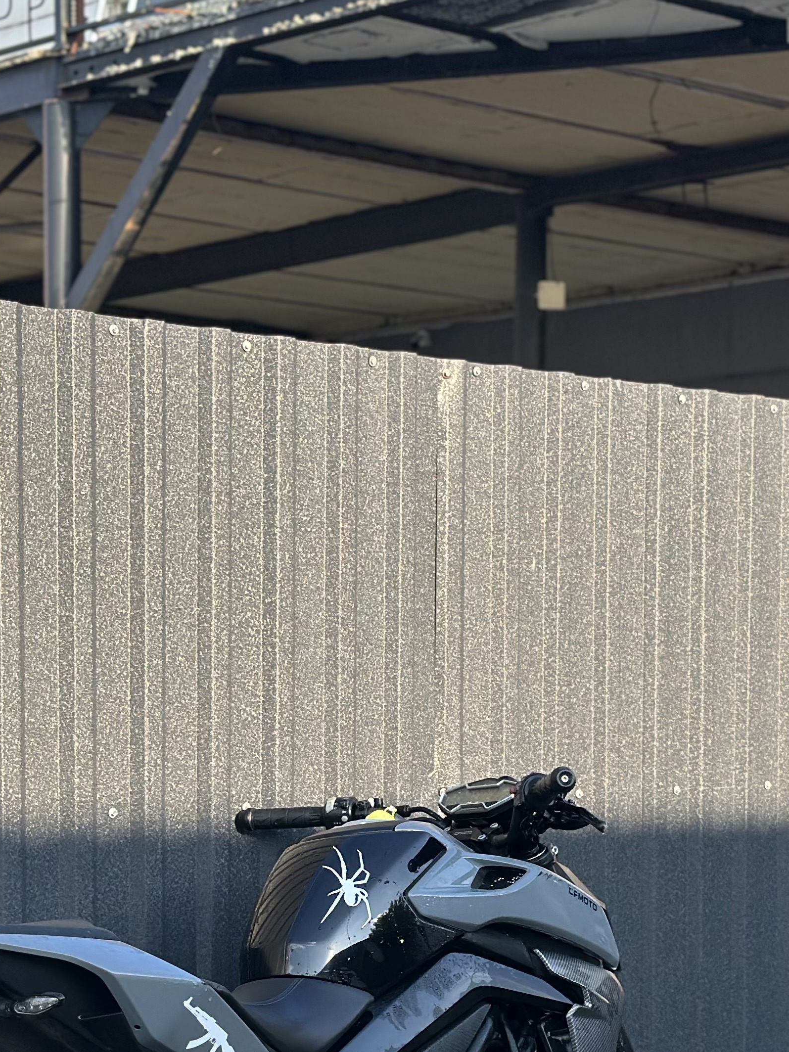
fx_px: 2766
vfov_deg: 21.3
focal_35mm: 91
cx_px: 345
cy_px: 837
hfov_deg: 16.2
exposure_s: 1/745
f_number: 1.78
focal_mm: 6.86
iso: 80
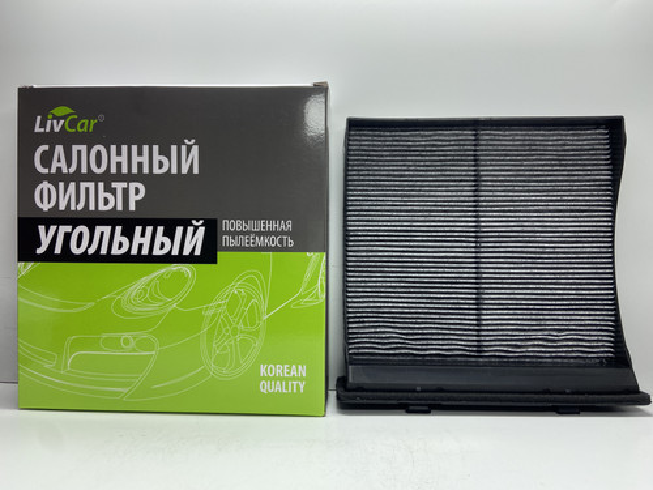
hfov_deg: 67.3
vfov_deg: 53.1
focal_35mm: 26
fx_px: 490
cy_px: 245
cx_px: 326
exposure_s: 1/375
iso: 32
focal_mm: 4.25
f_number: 1.8
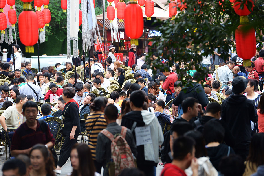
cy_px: 88
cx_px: 132
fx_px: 1466
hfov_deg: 10.3
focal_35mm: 200
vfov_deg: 6.9
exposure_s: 1/320
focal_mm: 200
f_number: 5.6
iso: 800
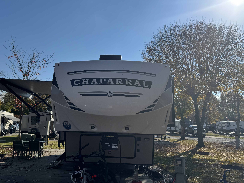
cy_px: 92
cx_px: 96
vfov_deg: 46.8
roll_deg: -1.0
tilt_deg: +7.5
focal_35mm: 30
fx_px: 211
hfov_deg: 59.4
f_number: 1.78
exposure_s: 1/9009
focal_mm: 6.76
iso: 80
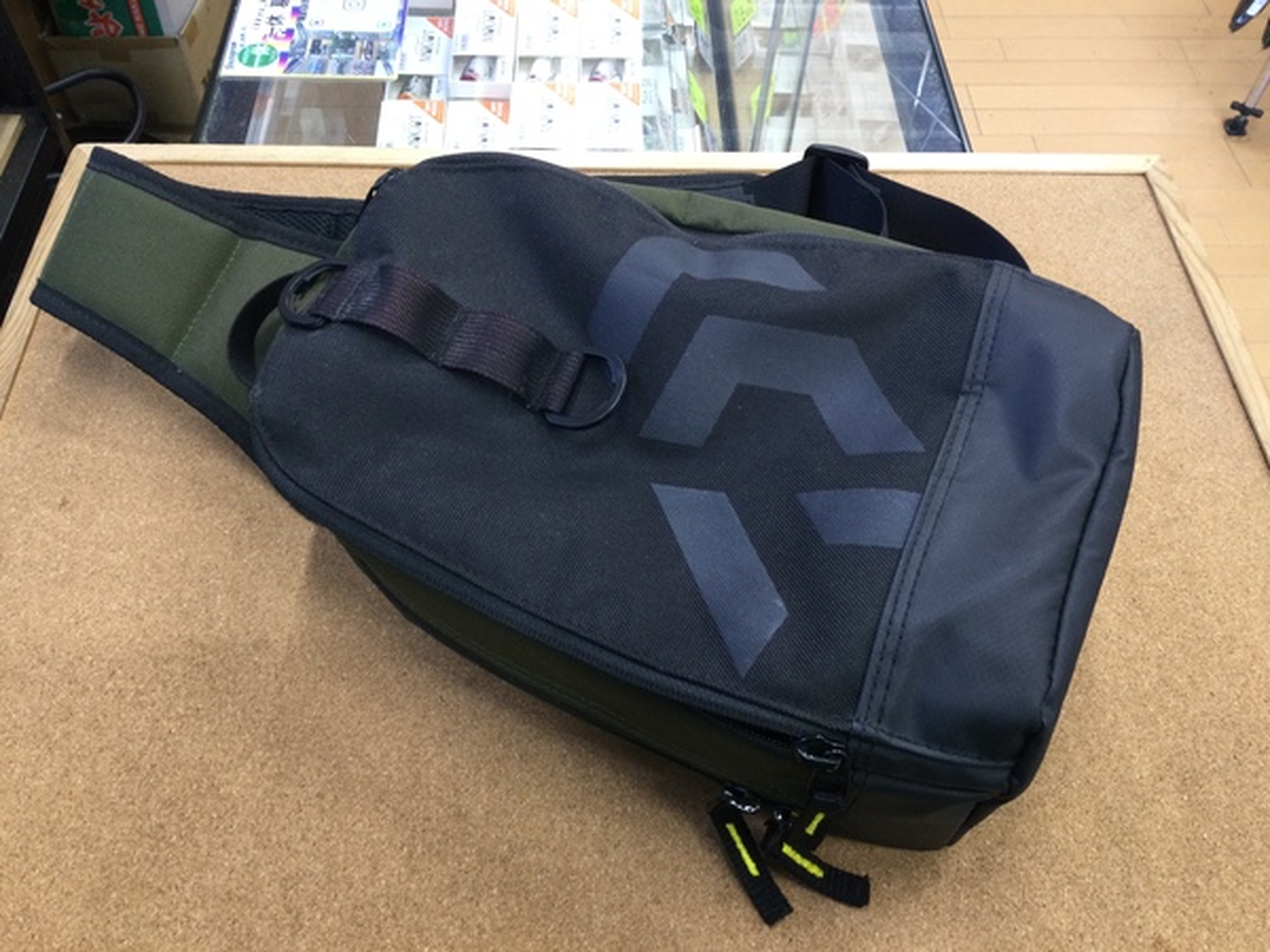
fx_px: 1137
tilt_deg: -55.1
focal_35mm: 31
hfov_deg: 58.4
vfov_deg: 45.4
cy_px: 476
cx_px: 635
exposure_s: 1/30
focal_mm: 3.3
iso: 80
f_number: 2.4
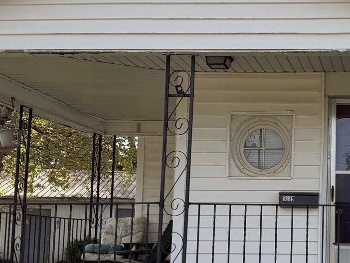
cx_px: 353
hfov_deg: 26.2
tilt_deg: +7.4
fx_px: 708
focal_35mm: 70
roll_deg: -0.6
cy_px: 162
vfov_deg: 21.0
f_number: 1.78
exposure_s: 1/2611
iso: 80
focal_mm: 6.76
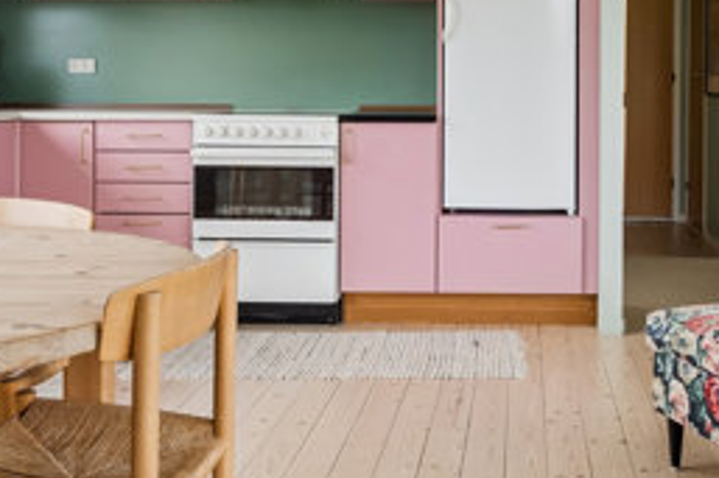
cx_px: 520
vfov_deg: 24.9
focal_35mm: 53
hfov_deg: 36.8
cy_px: 77
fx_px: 1058
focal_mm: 17
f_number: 8
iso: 400
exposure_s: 1/160
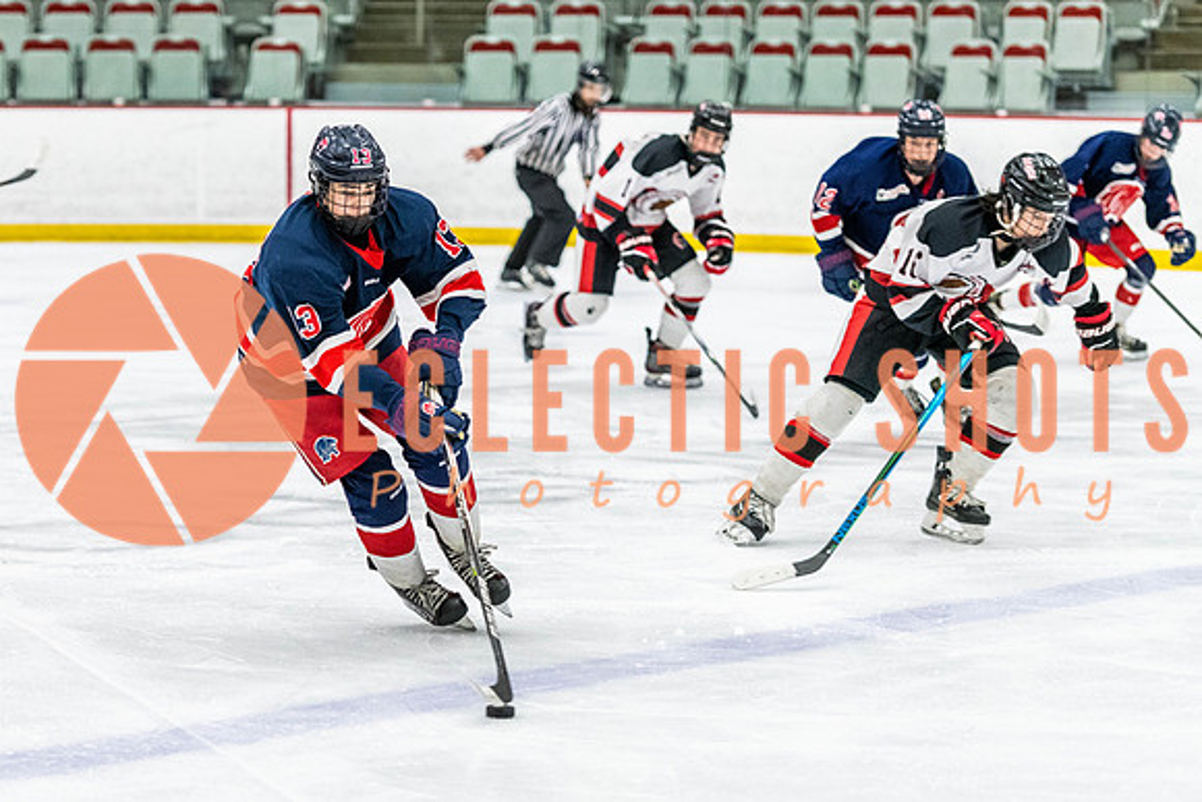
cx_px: 418
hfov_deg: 14.3
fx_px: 4793
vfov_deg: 9.6
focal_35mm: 144
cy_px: 408
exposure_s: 1/640
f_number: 2.8
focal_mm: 105
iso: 2800
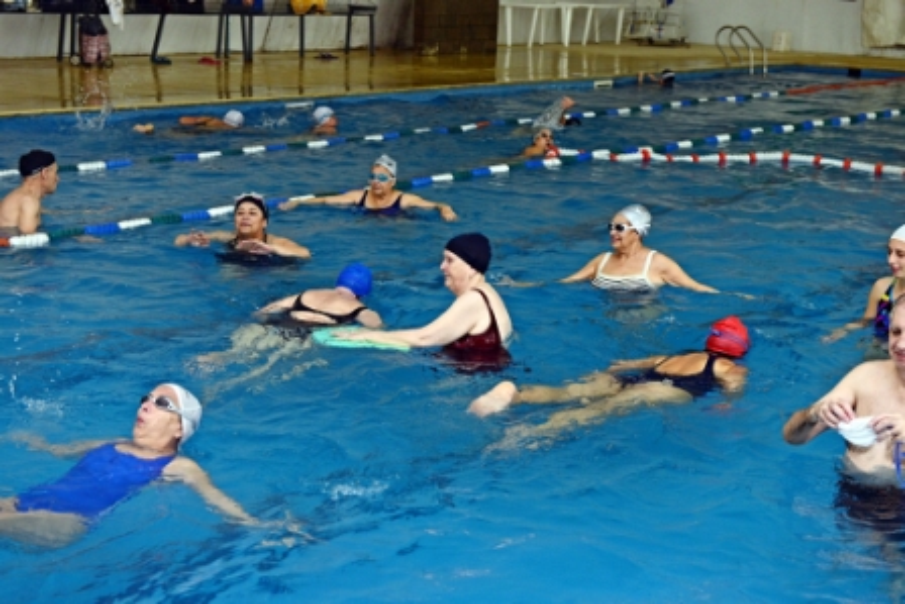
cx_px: 452
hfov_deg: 30.5
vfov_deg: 20.6
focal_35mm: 66
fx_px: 1660
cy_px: 302
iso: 1250
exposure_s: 1/200
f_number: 5.6
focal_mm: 66
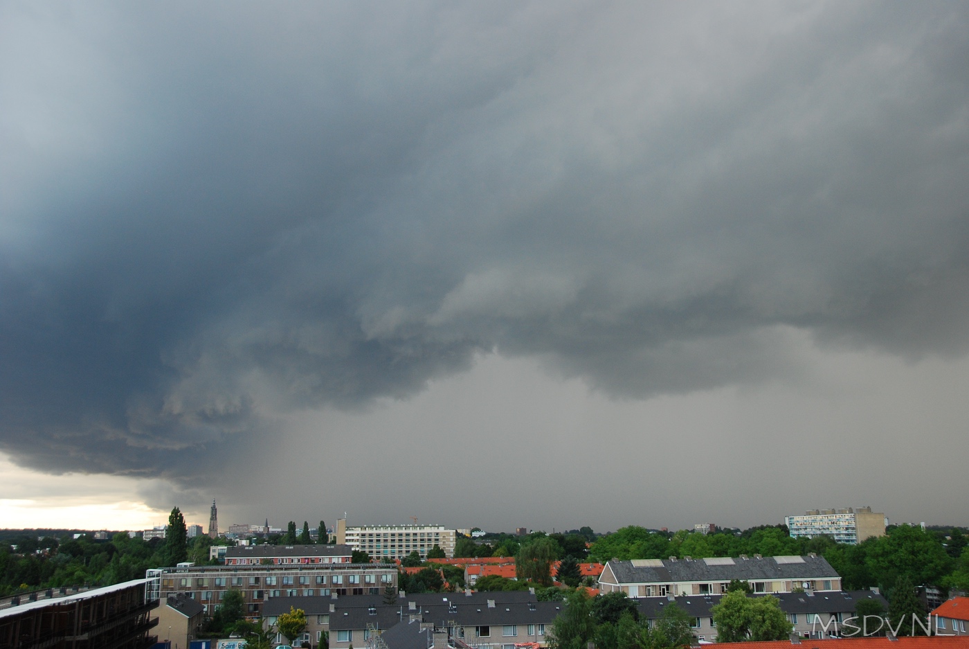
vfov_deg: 40.1
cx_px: 484
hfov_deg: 57.2
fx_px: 889
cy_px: 324
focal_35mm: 33
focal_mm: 22
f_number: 3.8
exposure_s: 1/60
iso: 320
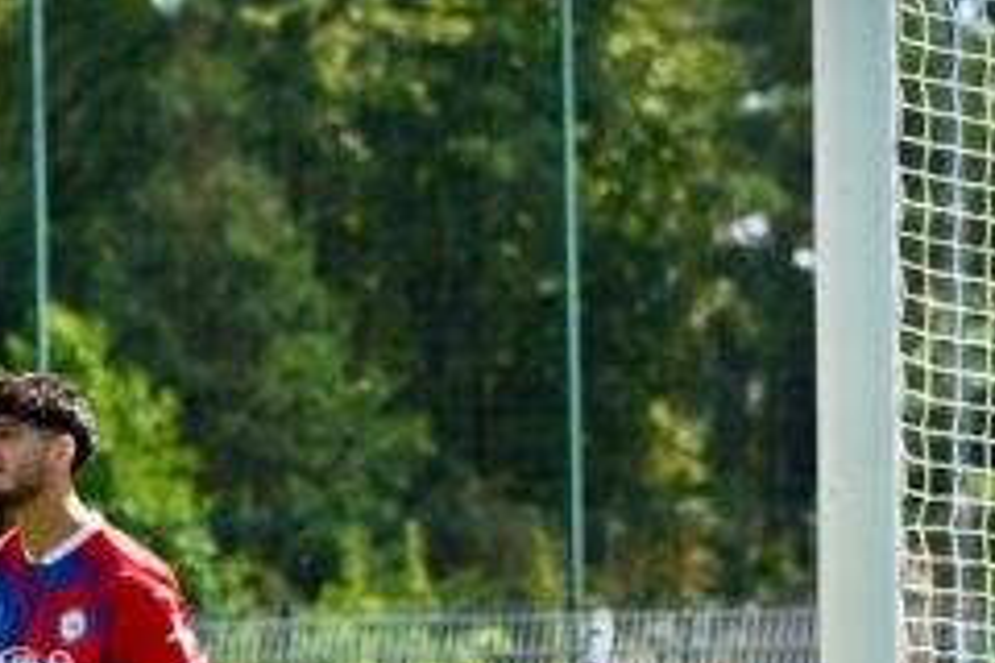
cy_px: 748
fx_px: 14730
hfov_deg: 3.9
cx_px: -431
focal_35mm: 533
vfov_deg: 2.6
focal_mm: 125
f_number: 4.8
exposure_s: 1/1600
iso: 250
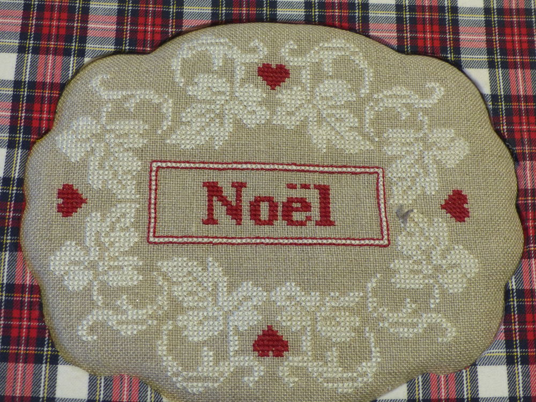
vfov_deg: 30.9
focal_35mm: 47
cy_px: 201
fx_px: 728
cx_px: 268
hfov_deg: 40.4
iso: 250
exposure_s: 1/60
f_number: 2.8
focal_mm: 8.4
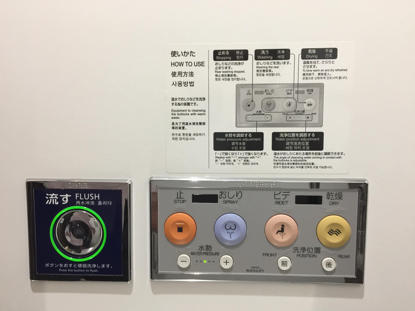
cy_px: 156
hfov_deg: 61.7
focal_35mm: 29
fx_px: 348
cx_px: 208
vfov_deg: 48.2
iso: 125
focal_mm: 4.15
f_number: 2.2
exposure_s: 1/17
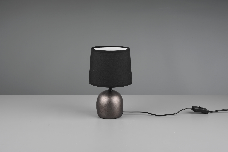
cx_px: 114
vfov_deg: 26.0
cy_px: 76
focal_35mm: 52
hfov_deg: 38.2
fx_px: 329
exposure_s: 1/8
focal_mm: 52
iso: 100
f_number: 13
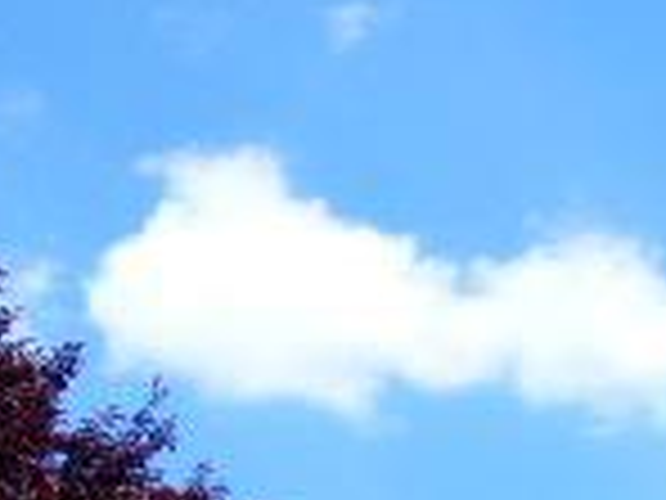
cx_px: 1026
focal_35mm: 130
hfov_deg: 14.1
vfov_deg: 10.6
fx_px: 2501
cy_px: 955
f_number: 3.3
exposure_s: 1/800
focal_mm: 5.29
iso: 100
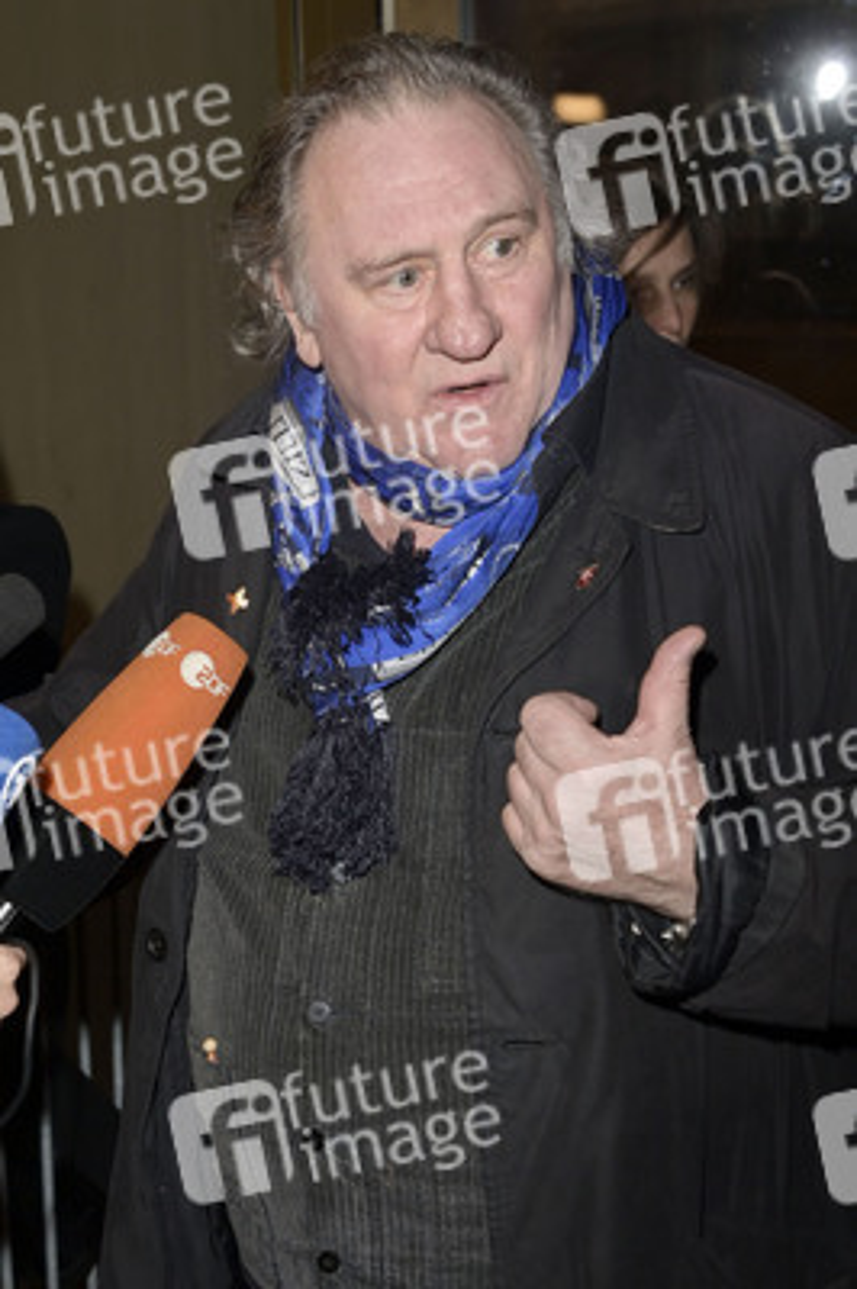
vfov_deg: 46.4
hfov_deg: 31.8
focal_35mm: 42
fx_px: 1502
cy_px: 644
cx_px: 428
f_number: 5.6
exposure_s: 1/250
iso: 640
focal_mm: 42
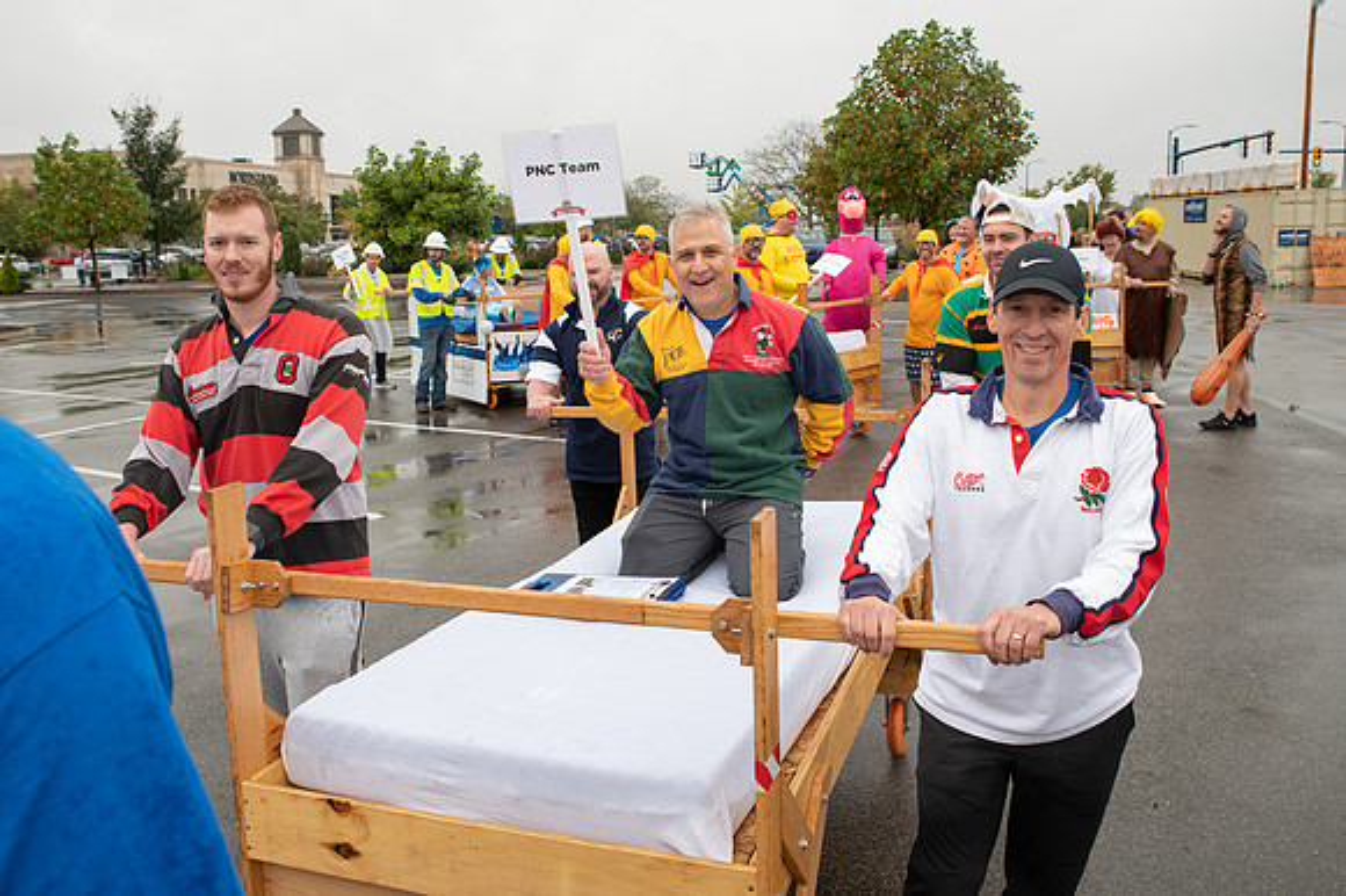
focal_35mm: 33
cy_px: 394
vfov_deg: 40.4
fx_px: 1215
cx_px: 642
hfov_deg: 58.0
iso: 400
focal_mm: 29
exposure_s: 1/200
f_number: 6.3
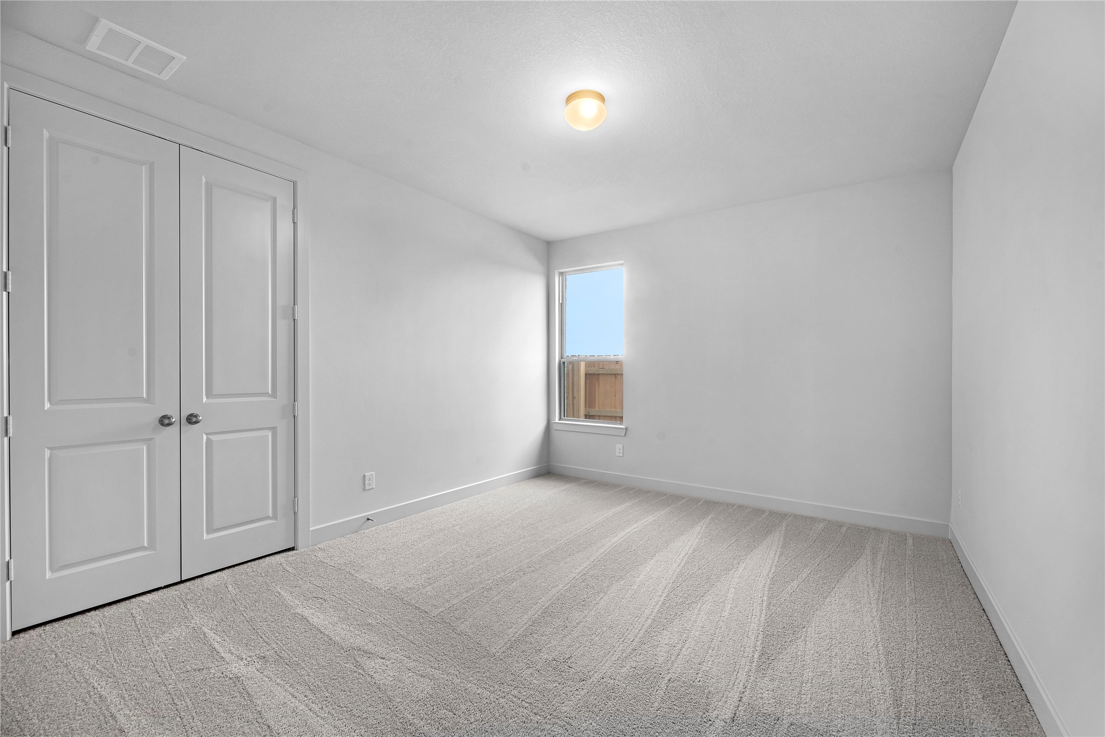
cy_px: 368
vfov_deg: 81.2
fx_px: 430
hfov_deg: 104.2
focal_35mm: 14
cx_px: 552
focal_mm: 14
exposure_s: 1/40
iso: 250
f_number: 9
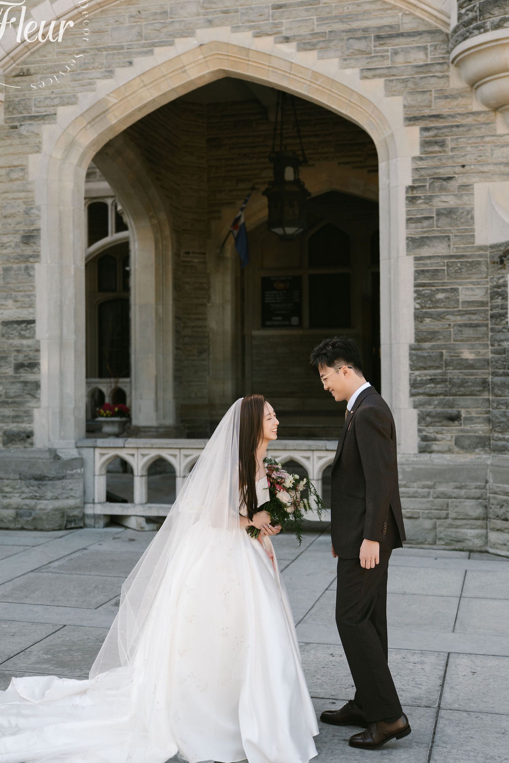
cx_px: 237
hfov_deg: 31.9
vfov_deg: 46.4
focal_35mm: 42
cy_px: 383
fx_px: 891
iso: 400
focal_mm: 37
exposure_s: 1/2500
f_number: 2
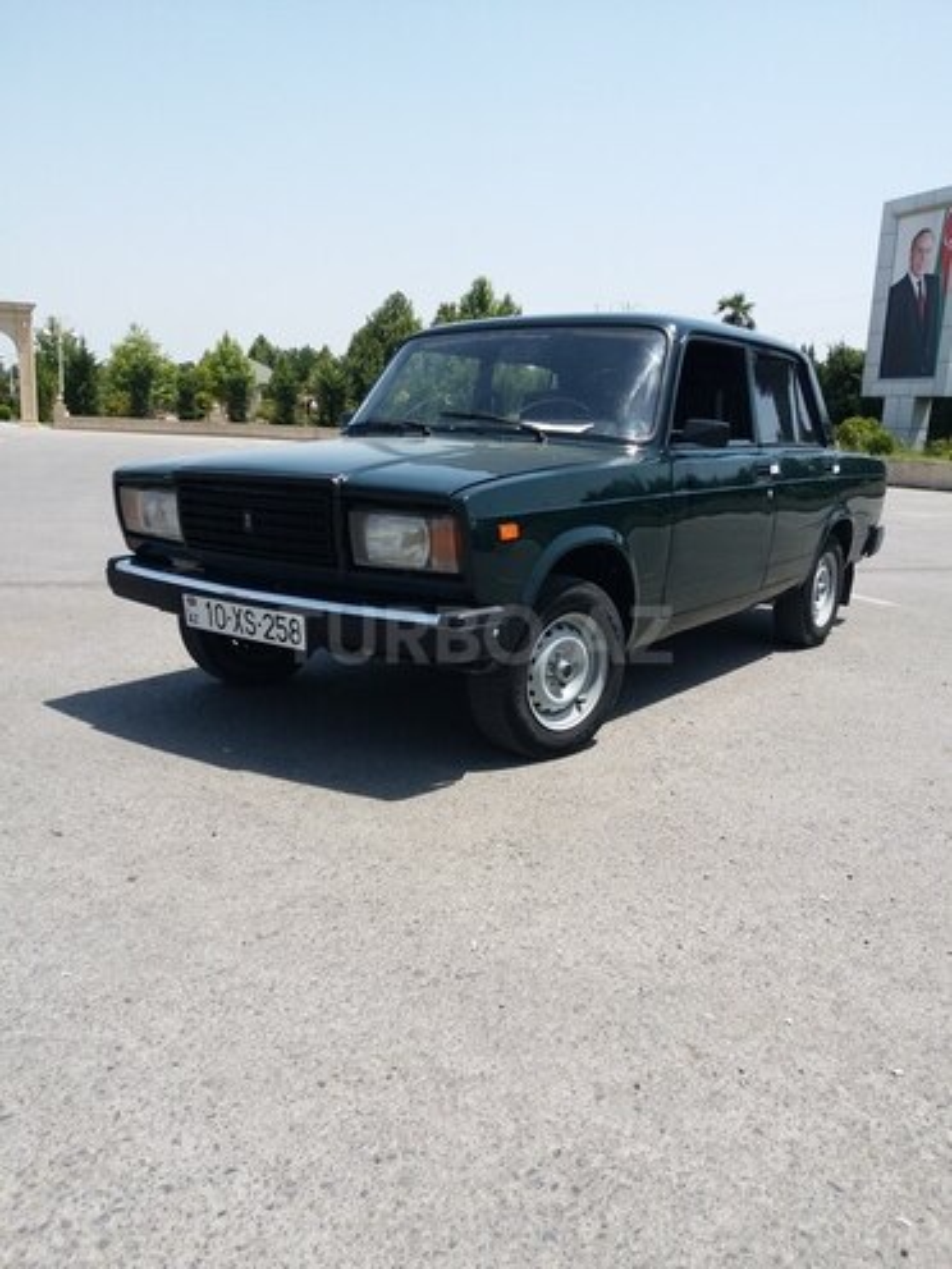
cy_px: 634
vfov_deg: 65.3
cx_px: 476
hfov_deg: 51.4
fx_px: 990
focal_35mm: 27
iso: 40
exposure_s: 1/1026
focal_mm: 3.7
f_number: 1.9
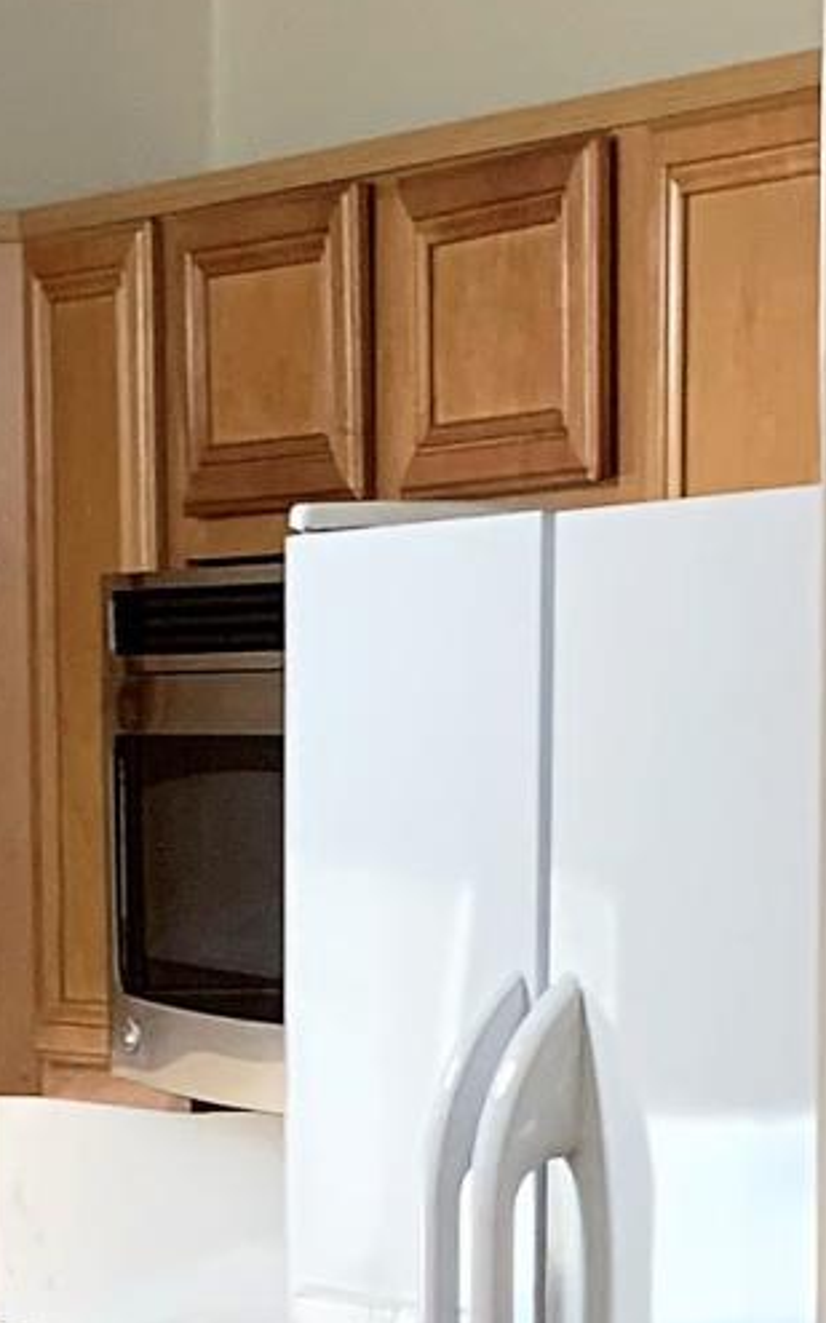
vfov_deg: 12.1
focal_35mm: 167
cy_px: 1817
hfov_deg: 7.8
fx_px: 6020
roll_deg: +0.0
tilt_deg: -7.2
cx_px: 401
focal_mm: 4.25
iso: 125
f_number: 1.8
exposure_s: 1/60
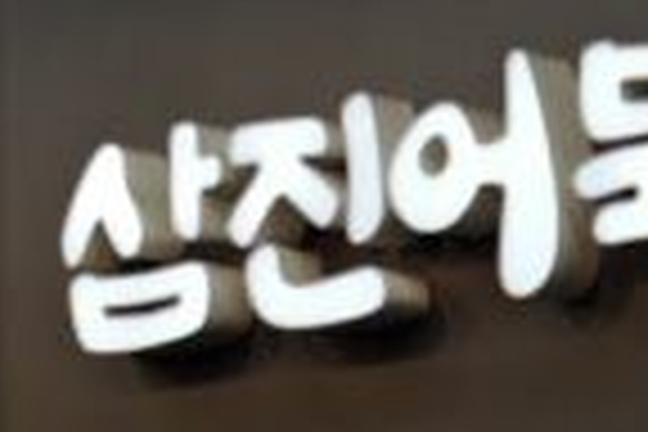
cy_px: 313
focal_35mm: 305
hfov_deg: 6.7
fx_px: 5490
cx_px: -158
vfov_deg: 4.5
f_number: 2
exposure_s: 1/160
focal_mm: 43
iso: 100
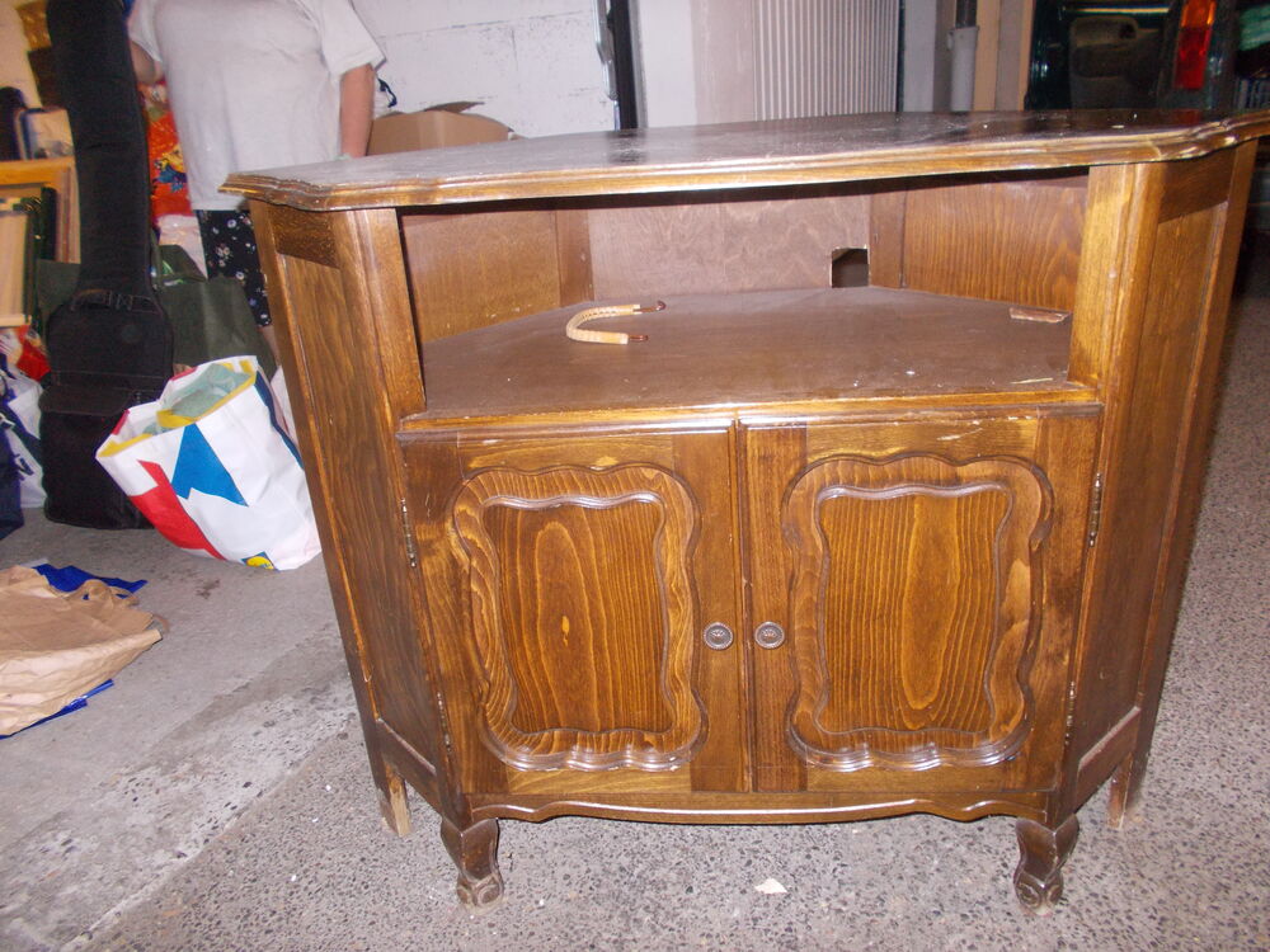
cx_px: 635
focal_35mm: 26
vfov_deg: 53.1
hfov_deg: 67.3
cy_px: 476
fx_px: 954
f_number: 3.2
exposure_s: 1/25
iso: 220
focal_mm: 4.6
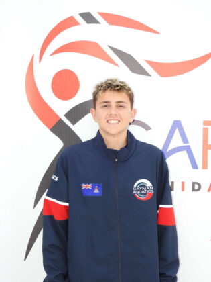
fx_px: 447
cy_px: 141
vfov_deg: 34.9
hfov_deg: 26.6
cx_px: 106
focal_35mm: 55
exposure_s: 1/320
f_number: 3.5
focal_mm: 9.8
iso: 100
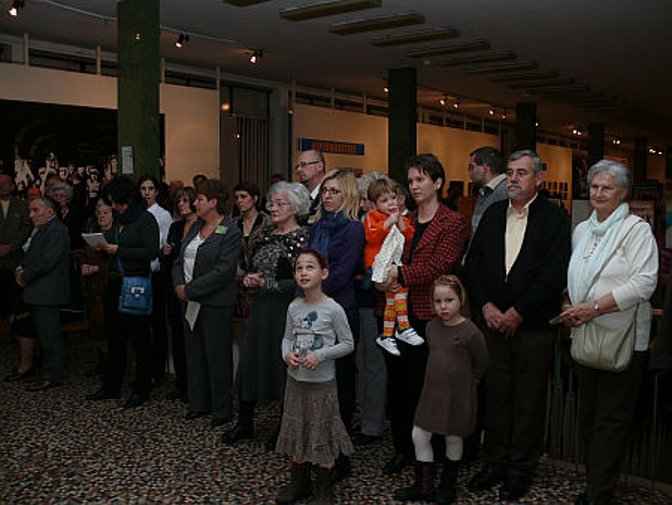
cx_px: 336
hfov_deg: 52.6
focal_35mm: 35
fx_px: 680
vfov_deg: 40.7
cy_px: 252
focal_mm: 7.4
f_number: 2.8
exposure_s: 1/30
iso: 100
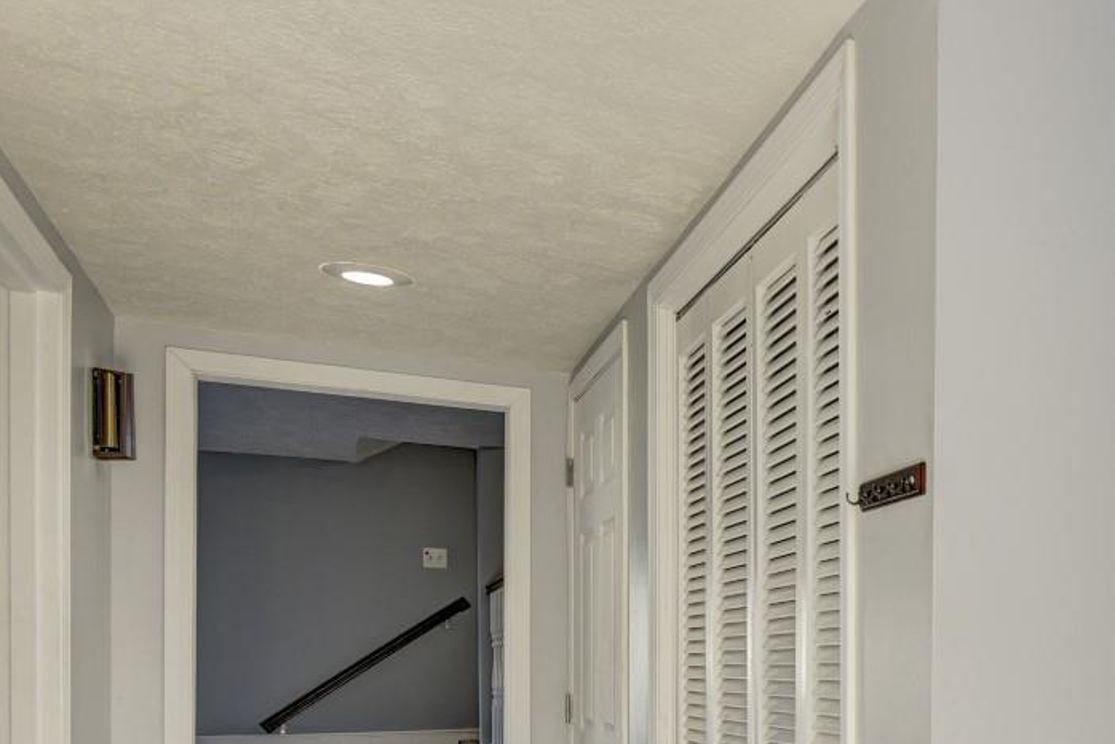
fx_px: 1704
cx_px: 1149
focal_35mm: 55
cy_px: 671
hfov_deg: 32.9
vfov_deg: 24.0
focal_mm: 24
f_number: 8
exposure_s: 1/125
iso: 400
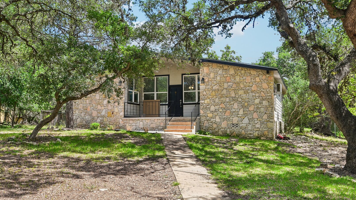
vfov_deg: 32.0
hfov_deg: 54.0
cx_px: 179
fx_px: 349
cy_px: 91
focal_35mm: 37
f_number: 8
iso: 400
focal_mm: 35
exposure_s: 1/200
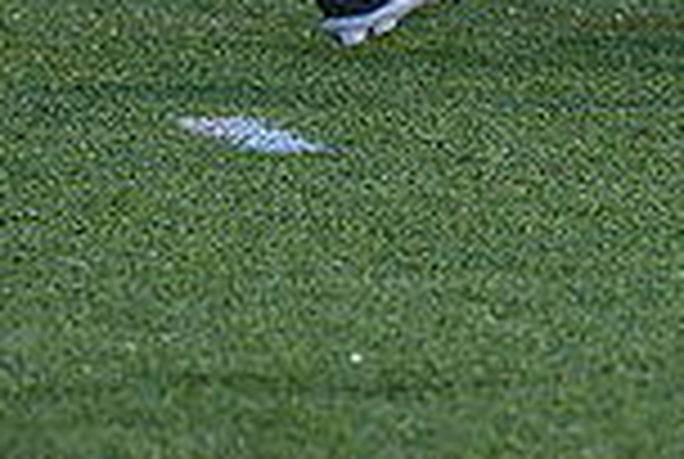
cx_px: 973
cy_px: -327
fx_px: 16943
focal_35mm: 890
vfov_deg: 1.6
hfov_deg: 2.3
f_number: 2.8
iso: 800
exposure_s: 1/1000
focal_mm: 170
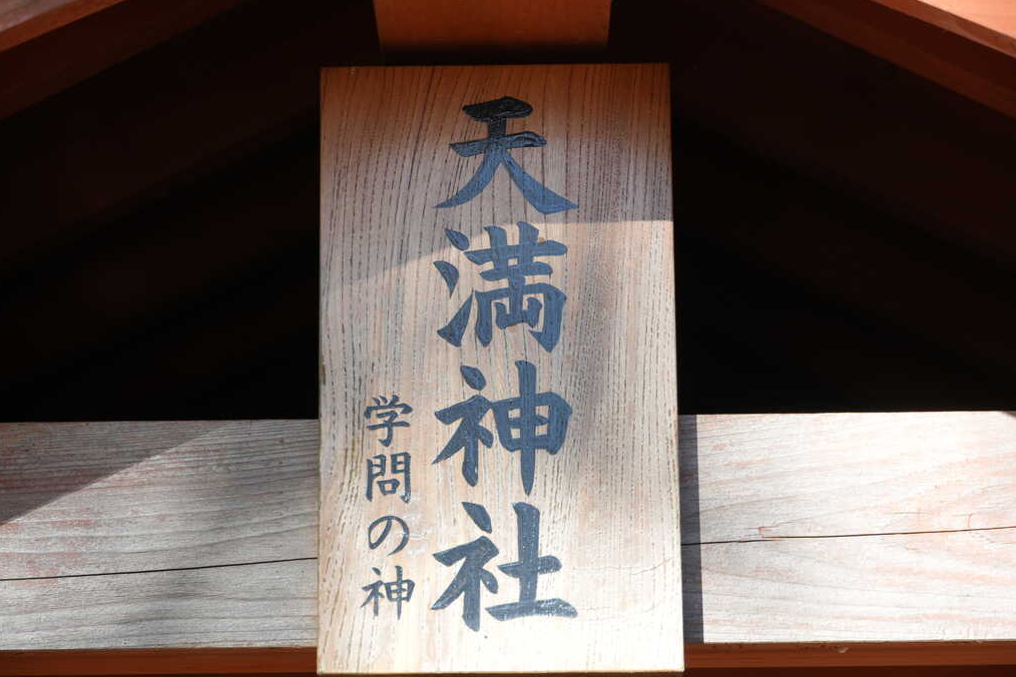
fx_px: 2949
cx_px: 507
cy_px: 338
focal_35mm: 105
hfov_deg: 19.5
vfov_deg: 13.1
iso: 160
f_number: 5.6
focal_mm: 69
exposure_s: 1/125
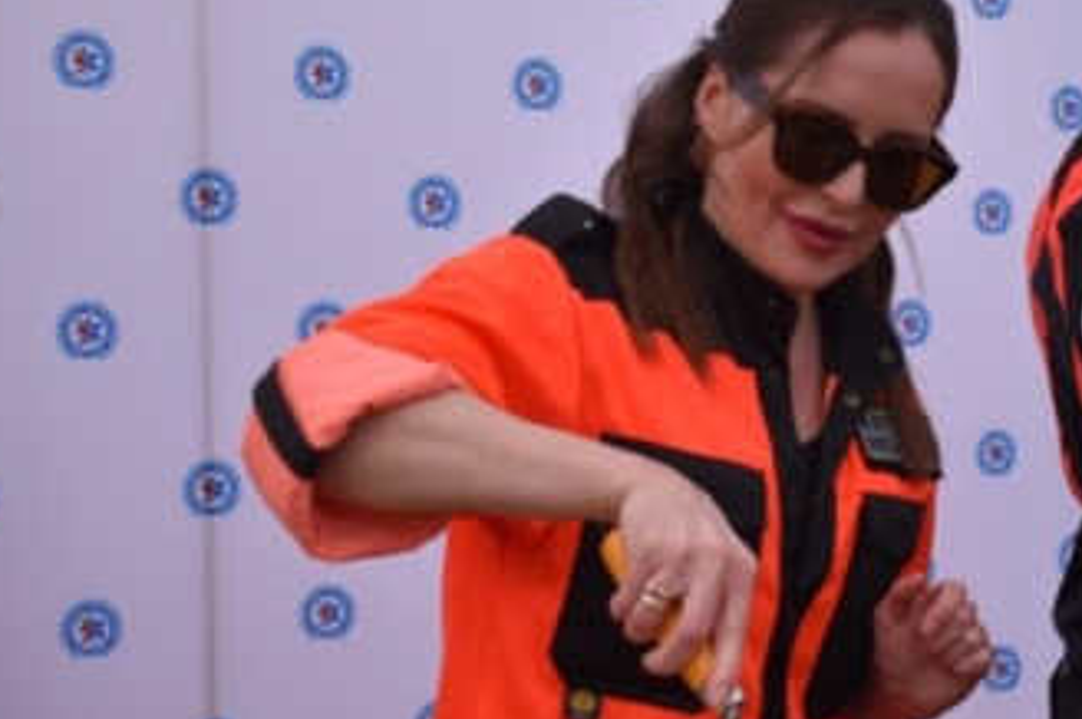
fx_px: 2551
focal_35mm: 85
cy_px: 432
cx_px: 1006
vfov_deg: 16.0
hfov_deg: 23.2
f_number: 5.6
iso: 400
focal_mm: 29
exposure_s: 1/1250
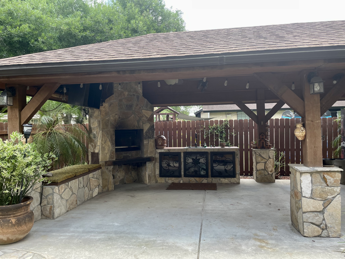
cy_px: 130
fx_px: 259
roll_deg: +1.1
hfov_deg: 67.3
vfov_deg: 53.1
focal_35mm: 26
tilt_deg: +0.9
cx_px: 172
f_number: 1.6
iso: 32
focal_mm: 4.2
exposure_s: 1/292
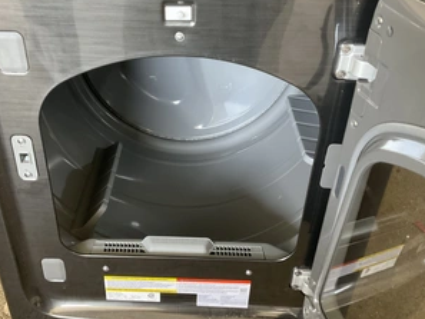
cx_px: 180
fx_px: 479
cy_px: 149
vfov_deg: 36.8
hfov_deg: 47.7
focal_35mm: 39
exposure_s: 1/60
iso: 160
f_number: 1.8
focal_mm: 3
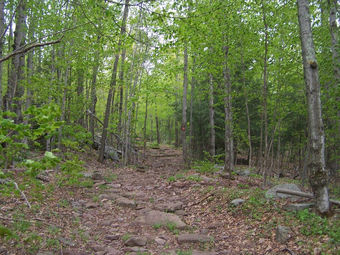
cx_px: 170
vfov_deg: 37.7
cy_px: 128
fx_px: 373
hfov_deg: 49.0
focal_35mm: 38
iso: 80
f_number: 2.8
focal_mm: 6.3
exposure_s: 1/125
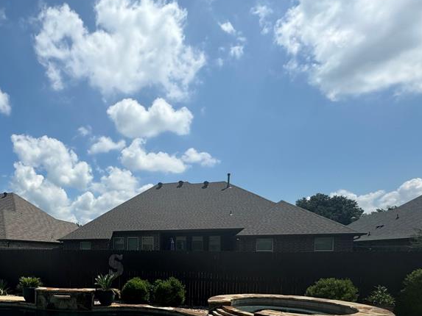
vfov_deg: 50.1
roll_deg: -0.3
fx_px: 305
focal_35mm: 25
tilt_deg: -4.5
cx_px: 82
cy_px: 271
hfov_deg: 63.2
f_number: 2.2
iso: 50
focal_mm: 2.22
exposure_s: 1/2584
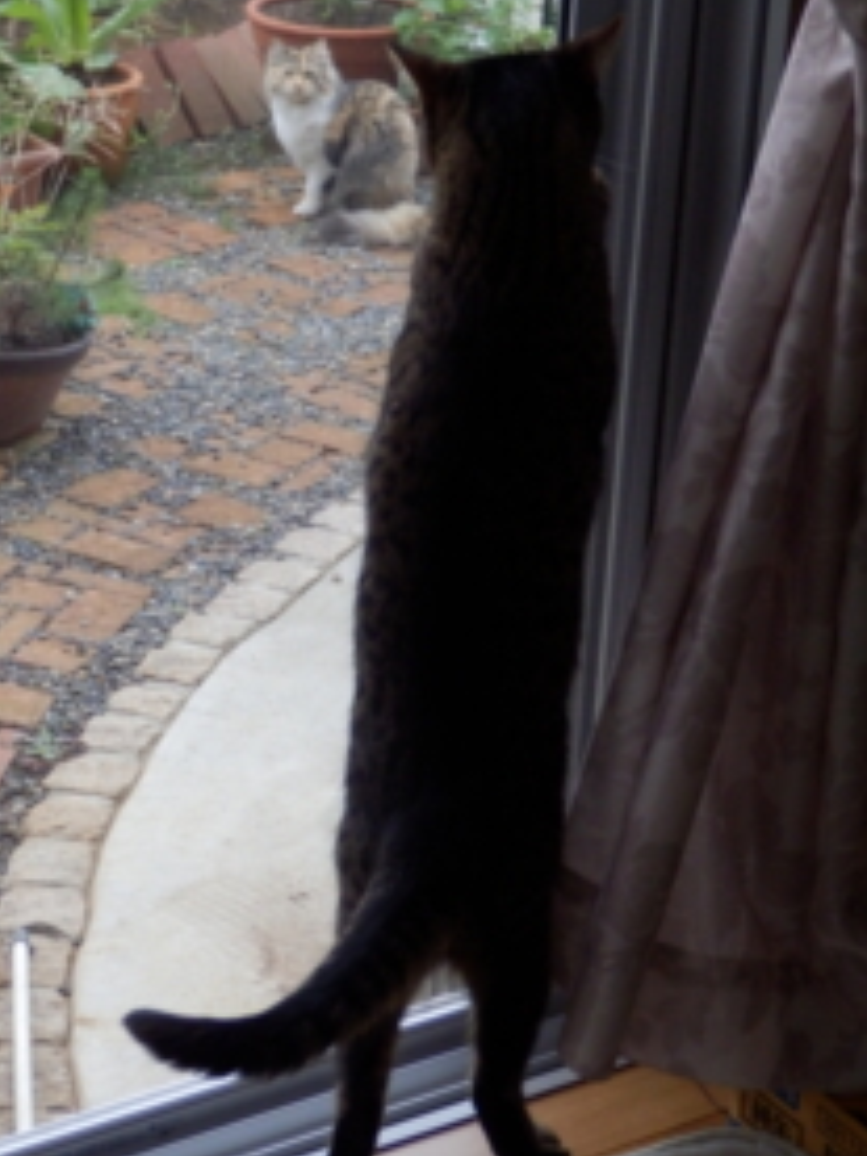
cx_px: 323
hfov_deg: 16.9
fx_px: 2905
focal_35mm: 87
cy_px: 423
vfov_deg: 22.4
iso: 320
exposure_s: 1/100
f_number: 4.2
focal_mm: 10.8
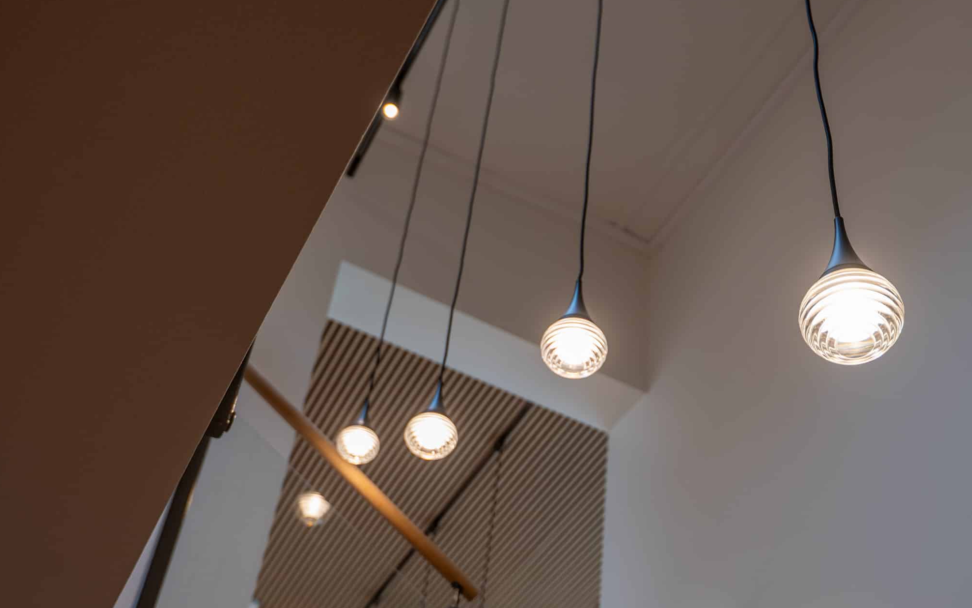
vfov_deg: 28.8
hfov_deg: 44.1
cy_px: 444
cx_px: 703
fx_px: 1166
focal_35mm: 44
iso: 125
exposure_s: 1/20
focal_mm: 29
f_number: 4
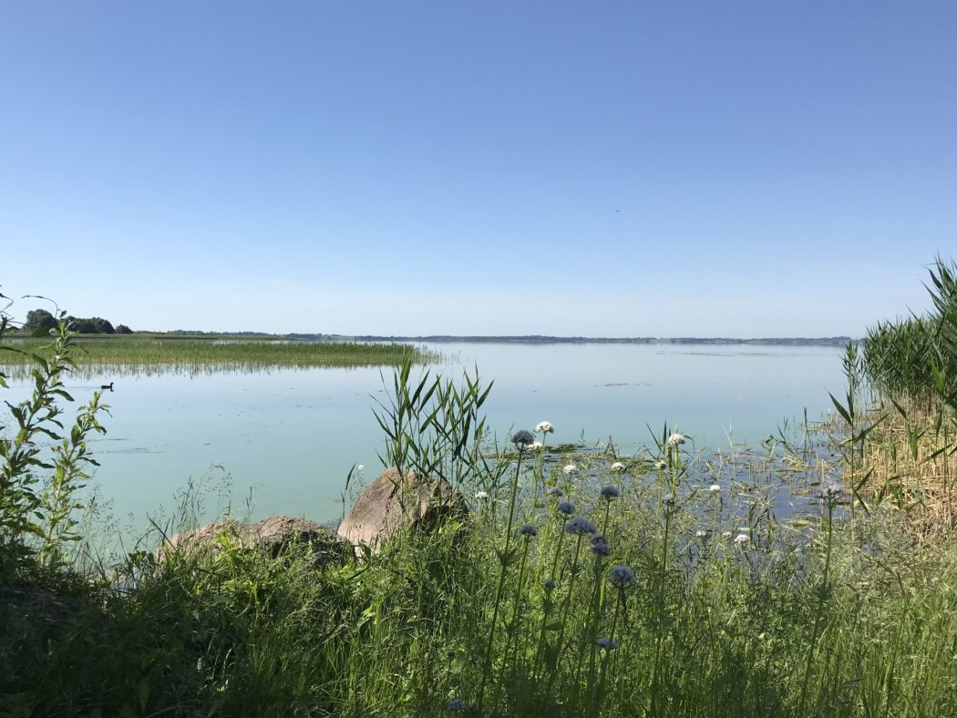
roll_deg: -1.0
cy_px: 375
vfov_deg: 44.2
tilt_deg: -2.1
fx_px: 885
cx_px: 472
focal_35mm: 32
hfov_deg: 56.8
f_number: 1.8
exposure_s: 1/3300
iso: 20
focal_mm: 3.99
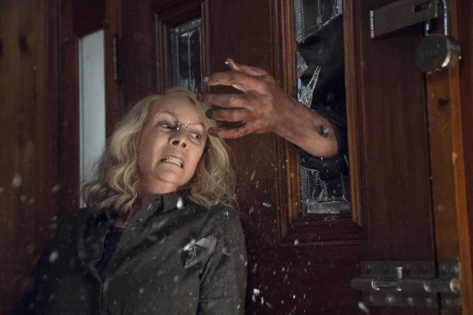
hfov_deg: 29.2
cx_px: 236
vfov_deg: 19.7
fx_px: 907
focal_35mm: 69
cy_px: 158
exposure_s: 1/400
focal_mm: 69
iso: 12800
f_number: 3.2
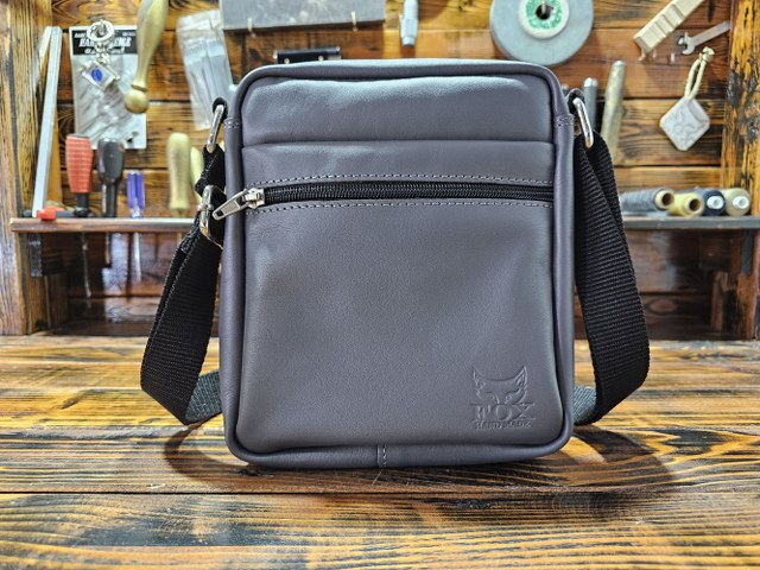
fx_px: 505
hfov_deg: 73.9
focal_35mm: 23
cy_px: 285
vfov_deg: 58.9
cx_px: 380
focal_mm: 6.3
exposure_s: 1/100
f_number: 1.7
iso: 320
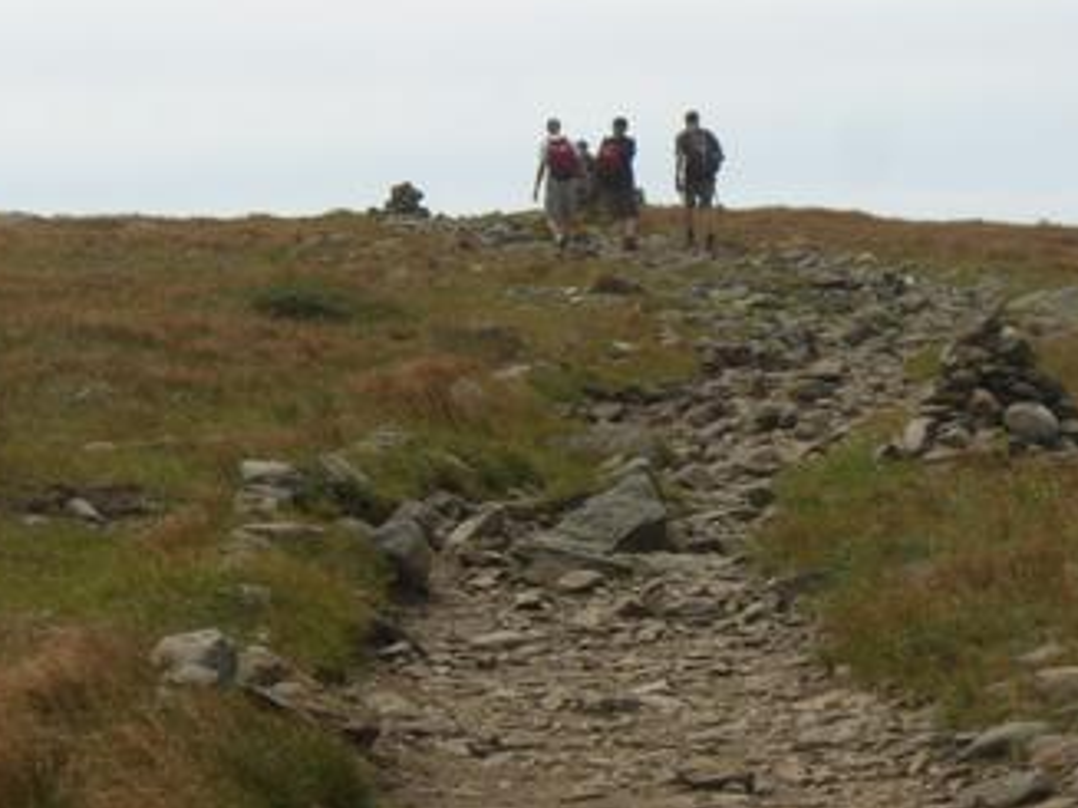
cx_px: 618
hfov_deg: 11.4
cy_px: 218
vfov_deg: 8.5
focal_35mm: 174
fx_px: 5417
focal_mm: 23.7
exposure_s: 1/400
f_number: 5.4
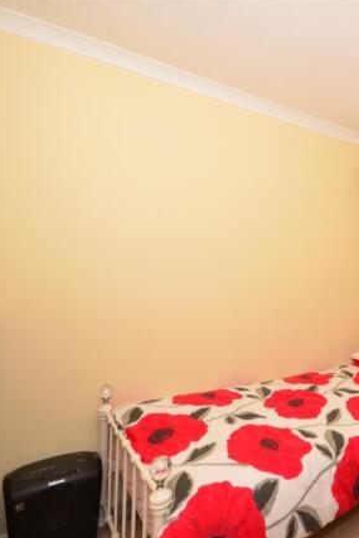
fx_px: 344
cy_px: 270
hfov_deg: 48.8
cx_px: 329
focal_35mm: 23
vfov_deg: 76.1
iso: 200
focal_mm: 10
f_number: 5.6
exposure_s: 1/125
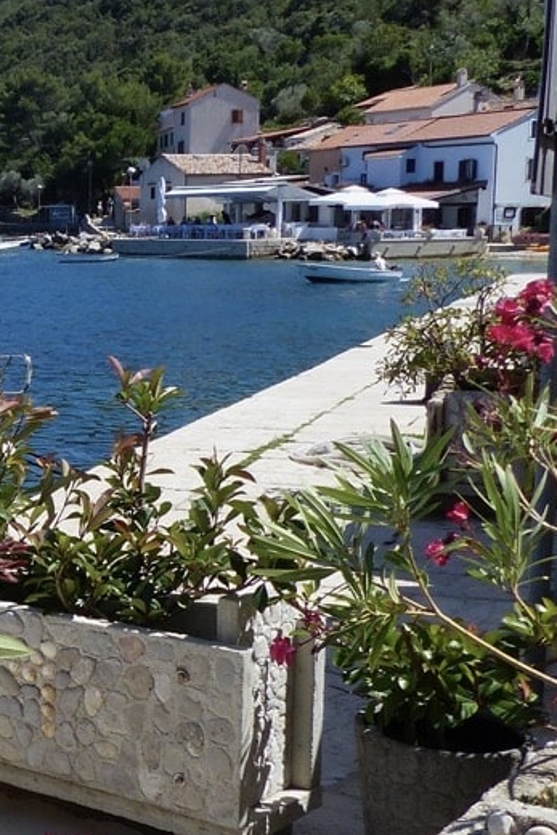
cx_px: -239
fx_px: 1484
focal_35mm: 64
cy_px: 446
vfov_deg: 31.4
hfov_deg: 19.1
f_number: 4
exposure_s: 1/1000
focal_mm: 4.5
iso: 100
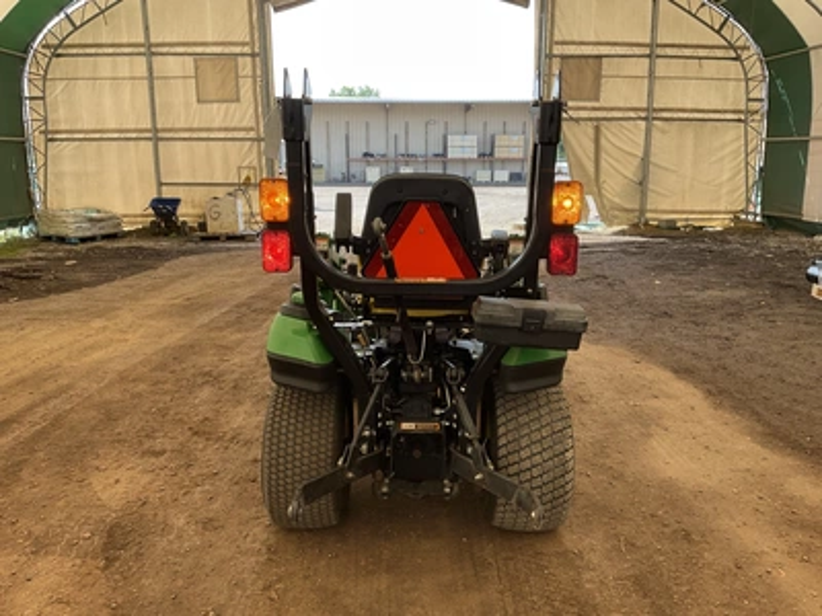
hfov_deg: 61.7
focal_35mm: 29
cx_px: 411
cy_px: 308
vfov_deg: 48.2
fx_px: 689
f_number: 1.8
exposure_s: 1/183
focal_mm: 3
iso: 20
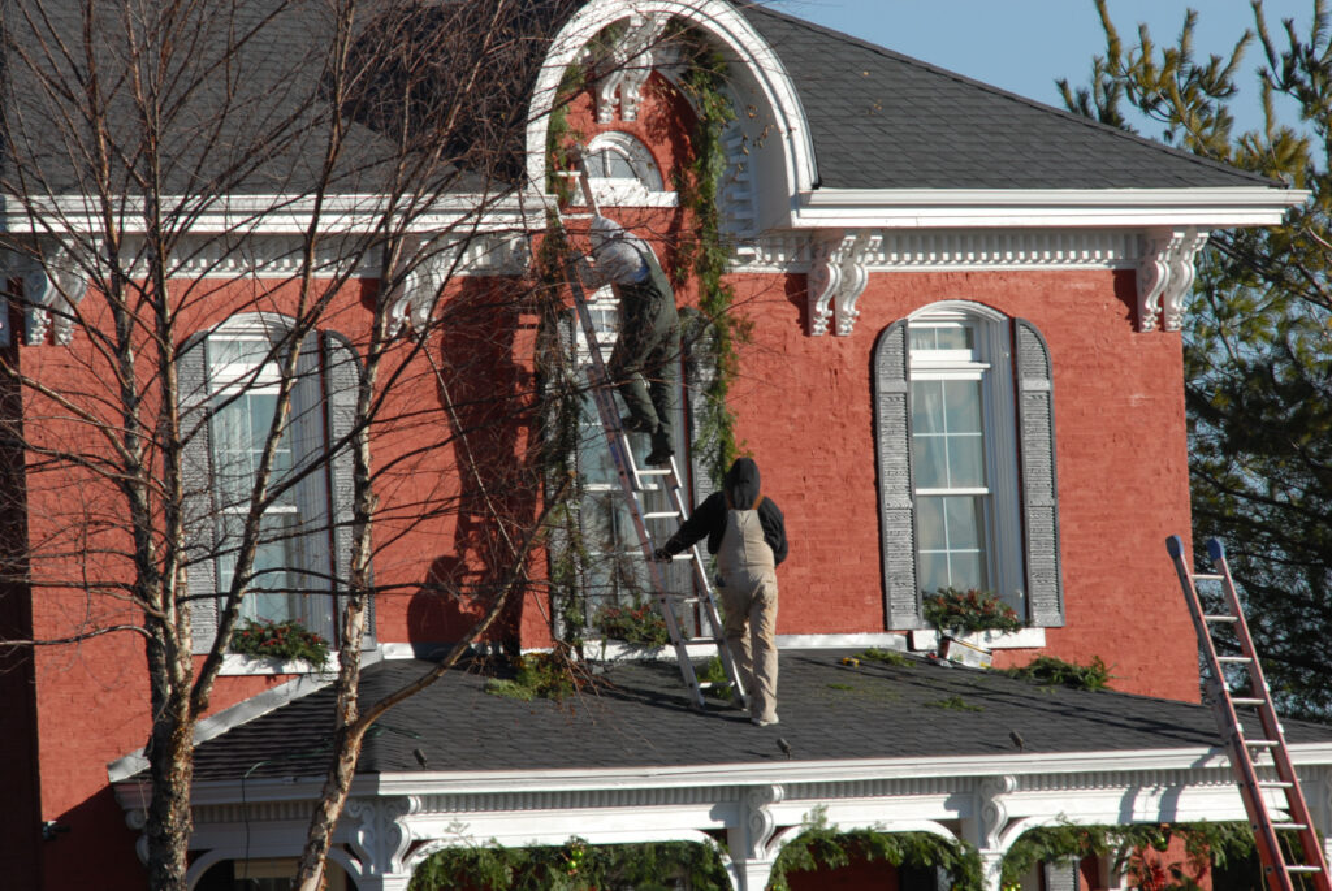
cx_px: 666
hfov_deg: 3.8
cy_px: 446
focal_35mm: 540
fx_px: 19999
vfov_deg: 2.6
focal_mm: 360
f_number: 8
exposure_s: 1/250
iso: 100
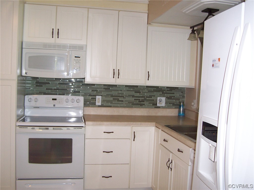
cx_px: 127
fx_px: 271
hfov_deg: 50.1
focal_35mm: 37
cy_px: 95
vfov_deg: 38.7
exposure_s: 1/60
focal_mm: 5.6
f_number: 2.8
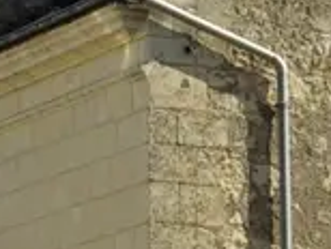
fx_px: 3553
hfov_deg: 5.3
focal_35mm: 371
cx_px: 146
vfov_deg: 4.0
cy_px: 136
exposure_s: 1/250
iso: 100
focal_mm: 31
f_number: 8
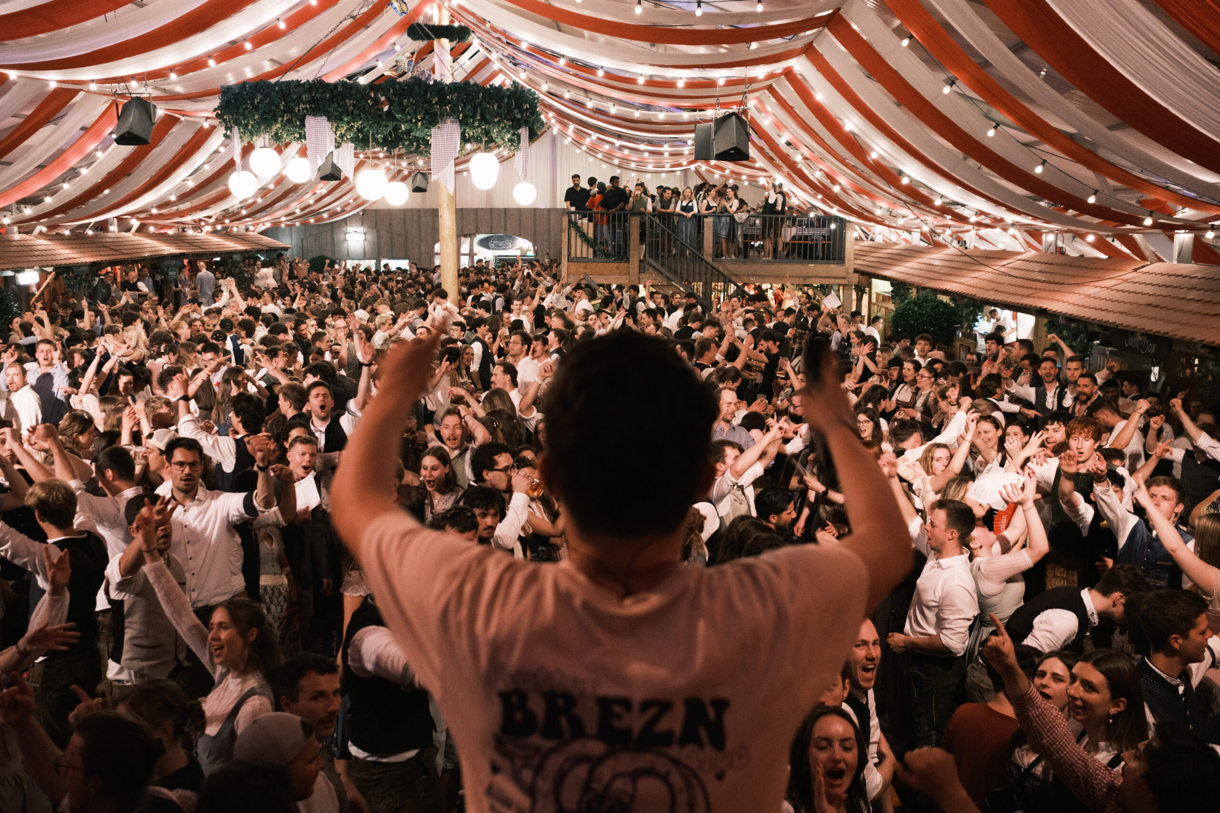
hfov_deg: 54.4
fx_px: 1186
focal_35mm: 35
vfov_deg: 37.9
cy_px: 406
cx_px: 610
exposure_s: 1/100
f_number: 2.8
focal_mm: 23
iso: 4000
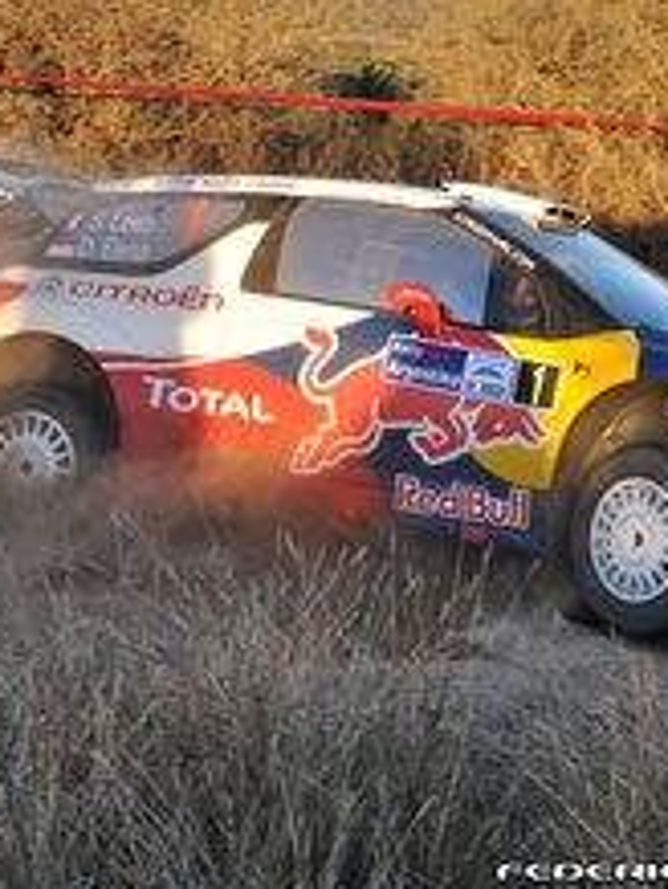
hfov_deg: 11.2
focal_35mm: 132
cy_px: 365
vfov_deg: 14.9
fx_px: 3390
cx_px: 432
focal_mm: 50
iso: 400
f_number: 7.1
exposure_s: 1/400
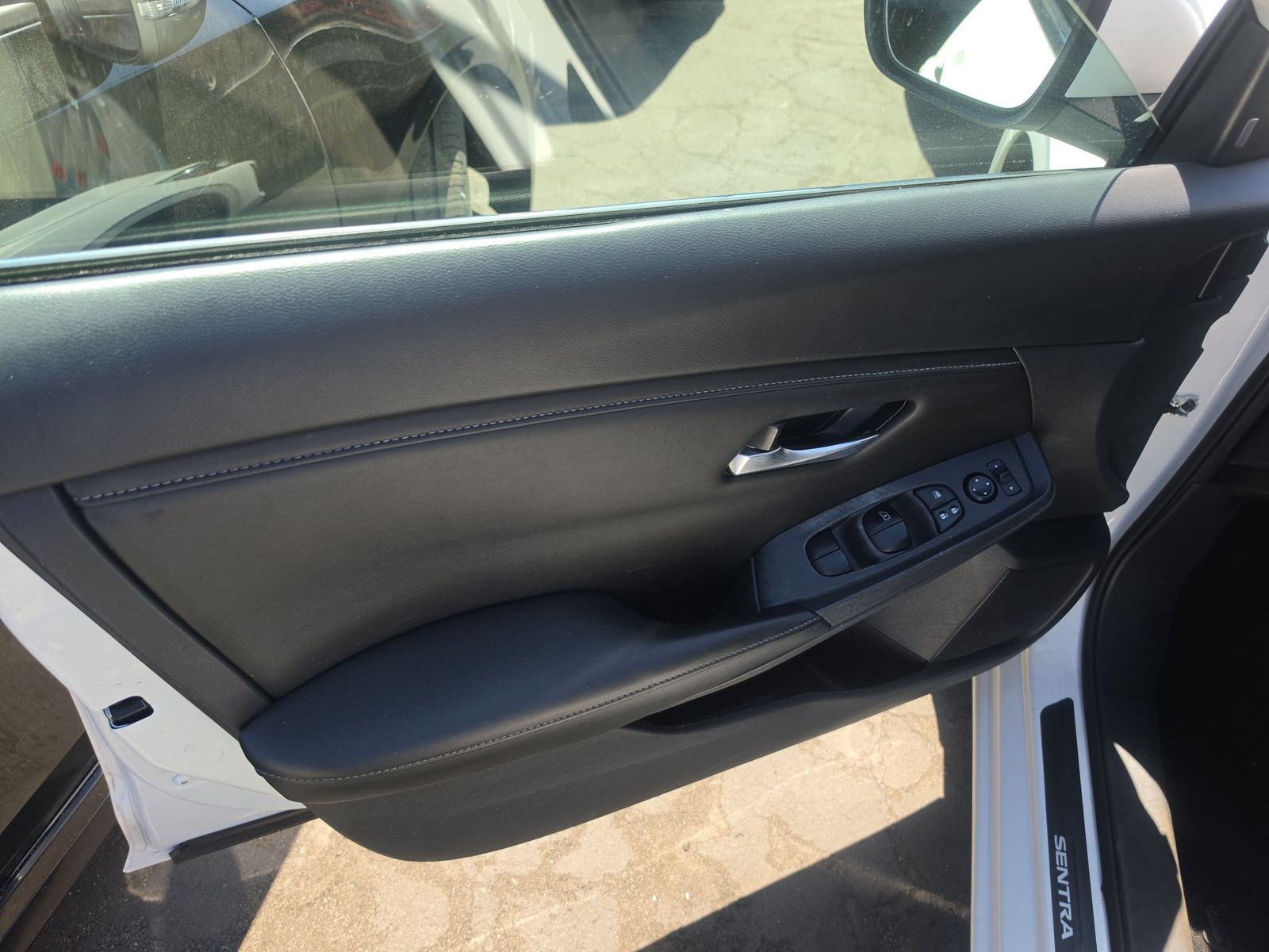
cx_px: 634
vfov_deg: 58.9
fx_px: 843
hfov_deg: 73.9
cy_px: 476
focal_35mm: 23
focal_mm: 6.5
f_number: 1.4
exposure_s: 1/150
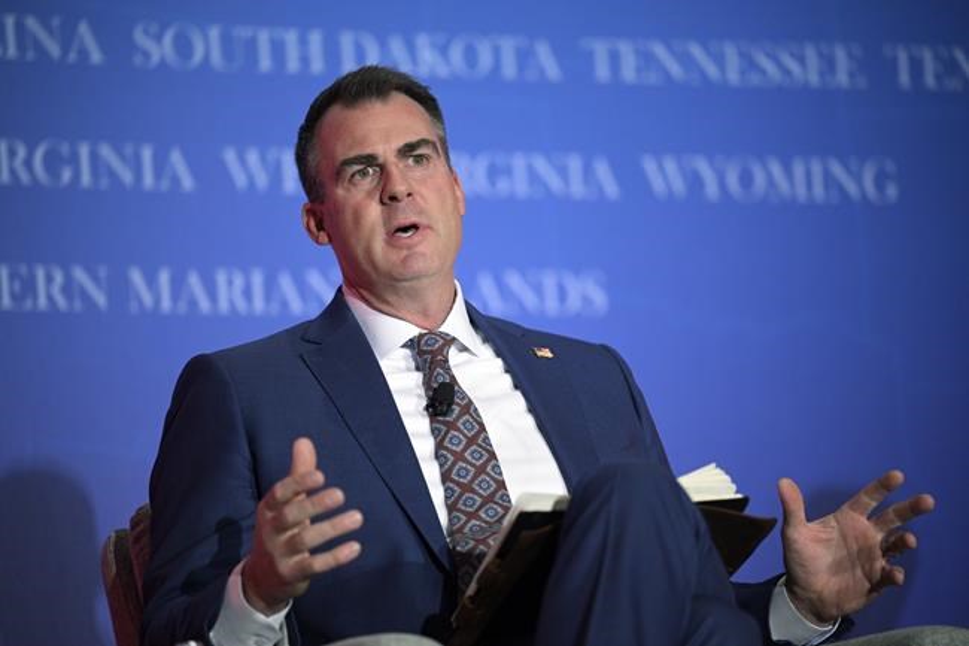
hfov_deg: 10.3
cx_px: 484
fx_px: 5382
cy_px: 323
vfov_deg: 6.9
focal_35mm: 200
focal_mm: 200
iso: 3200
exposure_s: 1/400
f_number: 2.8
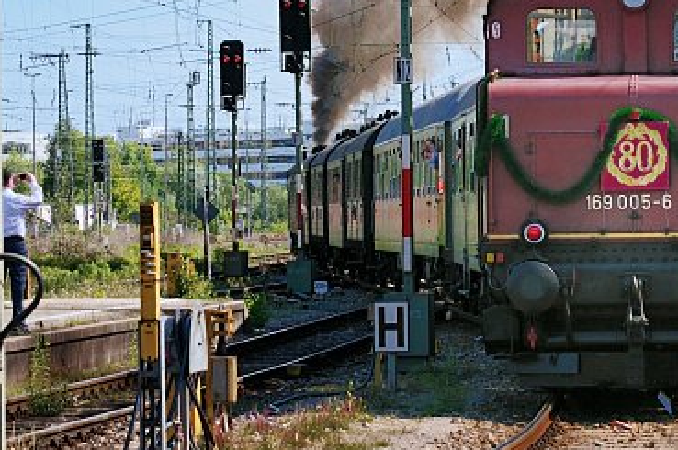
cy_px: 151
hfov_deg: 8.1
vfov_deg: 5.4
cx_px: 261
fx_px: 4815
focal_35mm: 256
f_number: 7.1
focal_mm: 70
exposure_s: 1/125
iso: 320
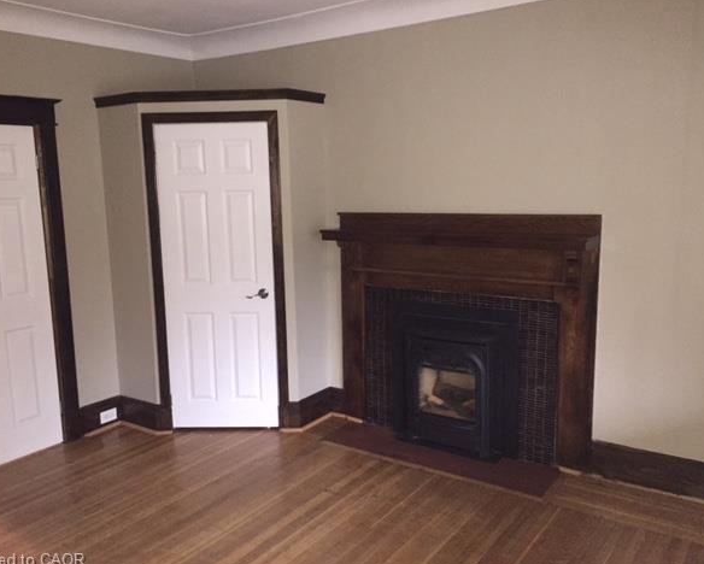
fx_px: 646
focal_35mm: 31
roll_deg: +0.9
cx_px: 335
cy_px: 282
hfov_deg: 57.1
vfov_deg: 47.2
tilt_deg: -9.0
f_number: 2.2
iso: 400
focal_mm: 4.15
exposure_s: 1/16
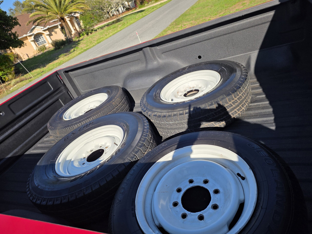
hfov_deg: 73.9
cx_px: 156
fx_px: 207
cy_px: 117
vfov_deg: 58.9
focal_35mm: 23
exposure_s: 1/10000
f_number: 1.7
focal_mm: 6.3
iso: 80
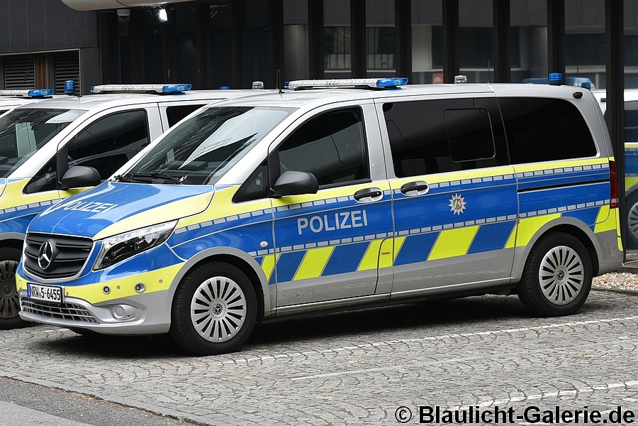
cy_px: 213
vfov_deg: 16.1
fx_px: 1506
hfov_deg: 23.9
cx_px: 319
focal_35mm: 85
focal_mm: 85
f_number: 8
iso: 360
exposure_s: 1/250
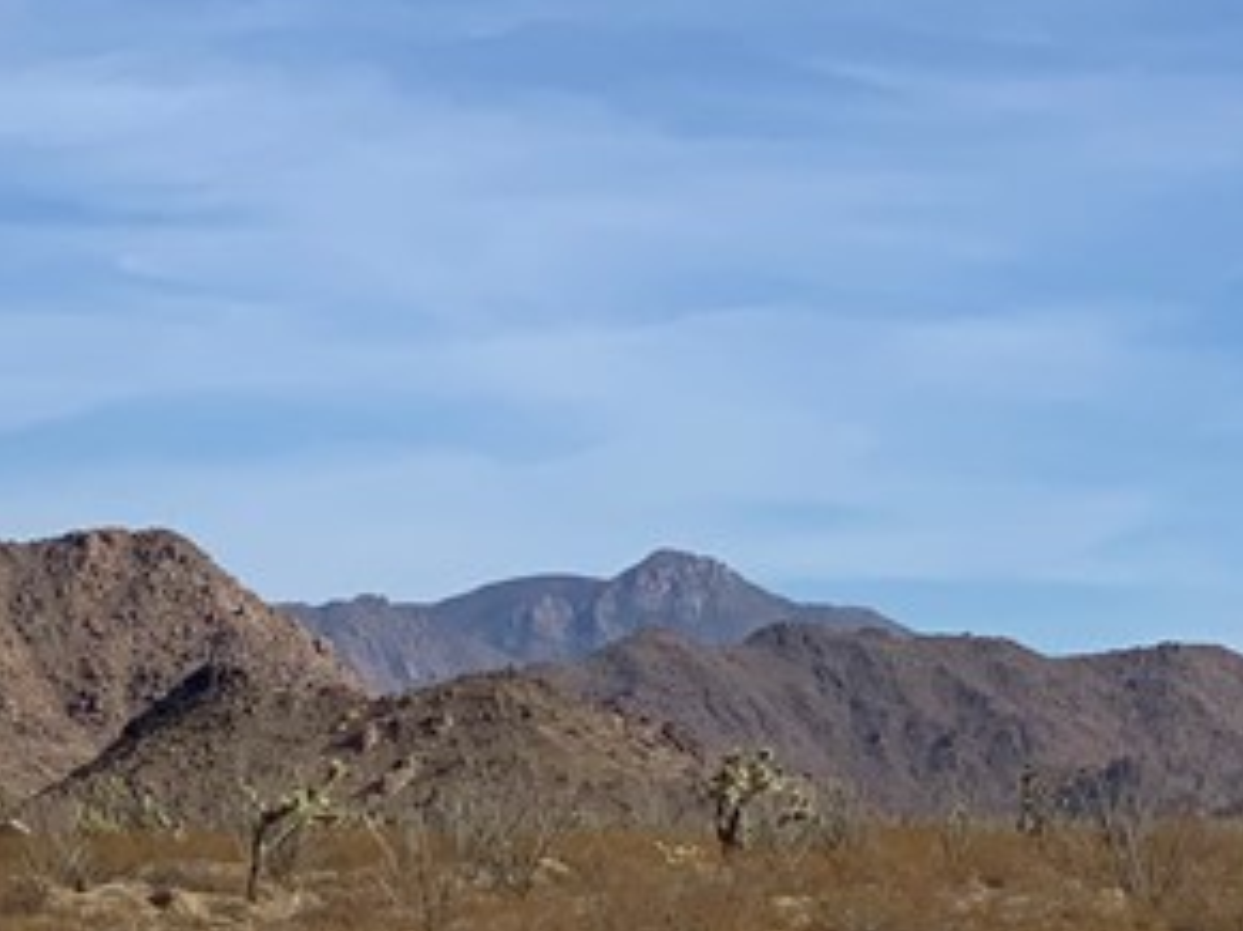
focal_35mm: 183
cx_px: -487
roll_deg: +0.7
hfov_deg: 10.5
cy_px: 218
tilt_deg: +7.4
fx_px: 6569
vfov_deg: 8.1
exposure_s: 1/1845
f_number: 2.4
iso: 16
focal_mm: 6
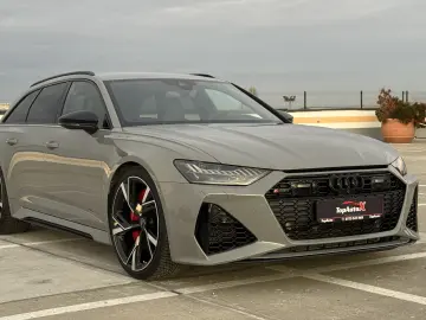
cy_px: 160
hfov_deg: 50.1
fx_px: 455
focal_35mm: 37
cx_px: 213
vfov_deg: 38.7
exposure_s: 1/60
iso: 200
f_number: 1.78
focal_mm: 6.76
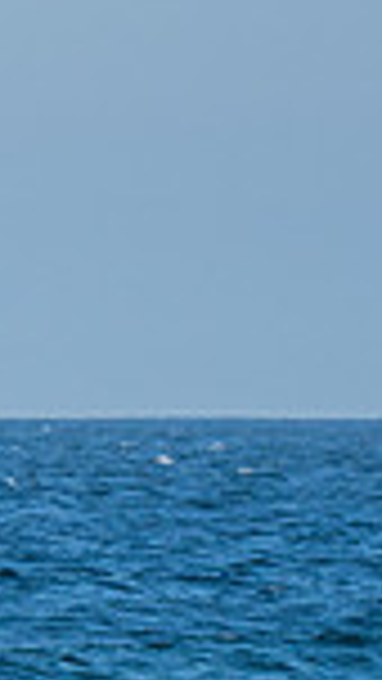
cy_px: 25
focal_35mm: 988
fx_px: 17781
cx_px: -923
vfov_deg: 2.2
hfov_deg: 1.2
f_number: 5.6
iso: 180
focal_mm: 200
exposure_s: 1/2500
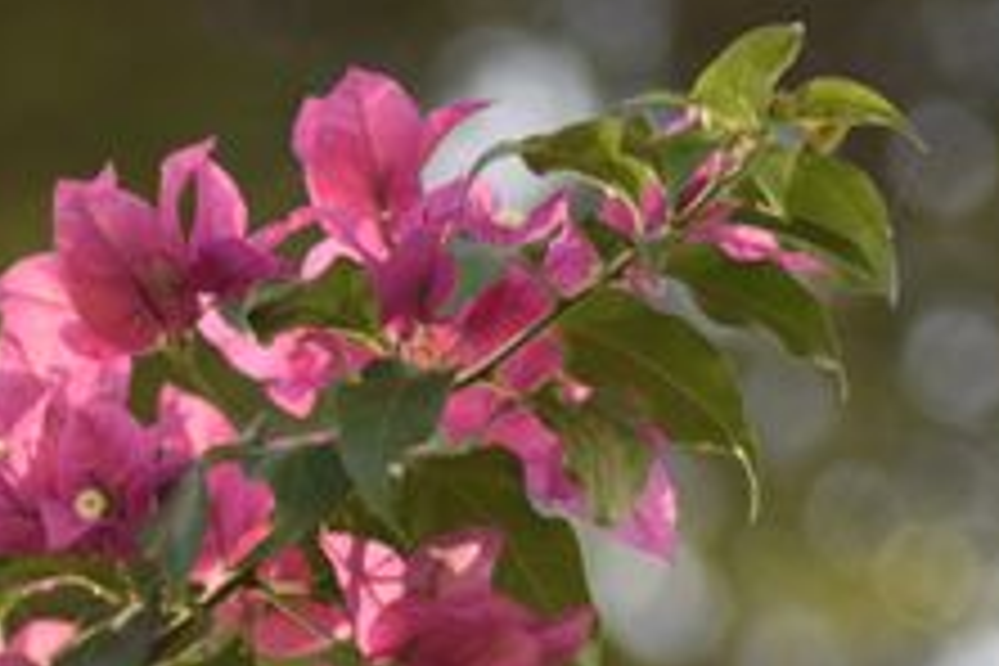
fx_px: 13906
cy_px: 650
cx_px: 130
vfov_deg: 2.7
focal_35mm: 501
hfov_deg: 4.1
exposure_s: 1/200
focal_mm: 145
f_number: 4.5
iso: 100
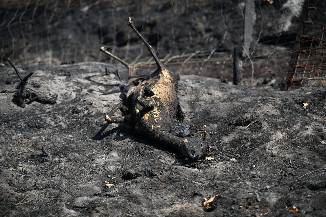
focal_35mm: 75
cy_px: 108
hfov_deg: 27.0
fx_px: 679
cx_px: 163
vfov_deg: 18.2
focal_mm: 75
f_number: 2.8
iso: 250
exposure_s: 1/3200
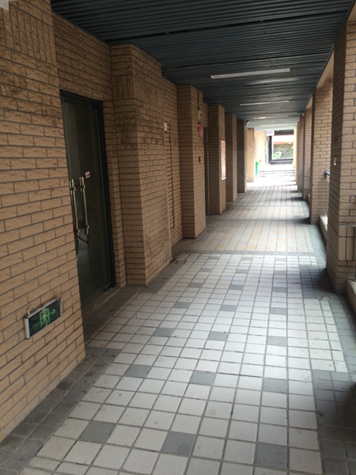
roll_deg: +2.5
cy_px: 238
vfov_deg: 61.7
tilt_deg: -10.6
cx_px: 178
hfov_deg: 48.2
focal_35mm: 29
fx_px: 398
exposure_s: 1/120
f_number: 2.2
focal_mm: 4.15
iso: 40
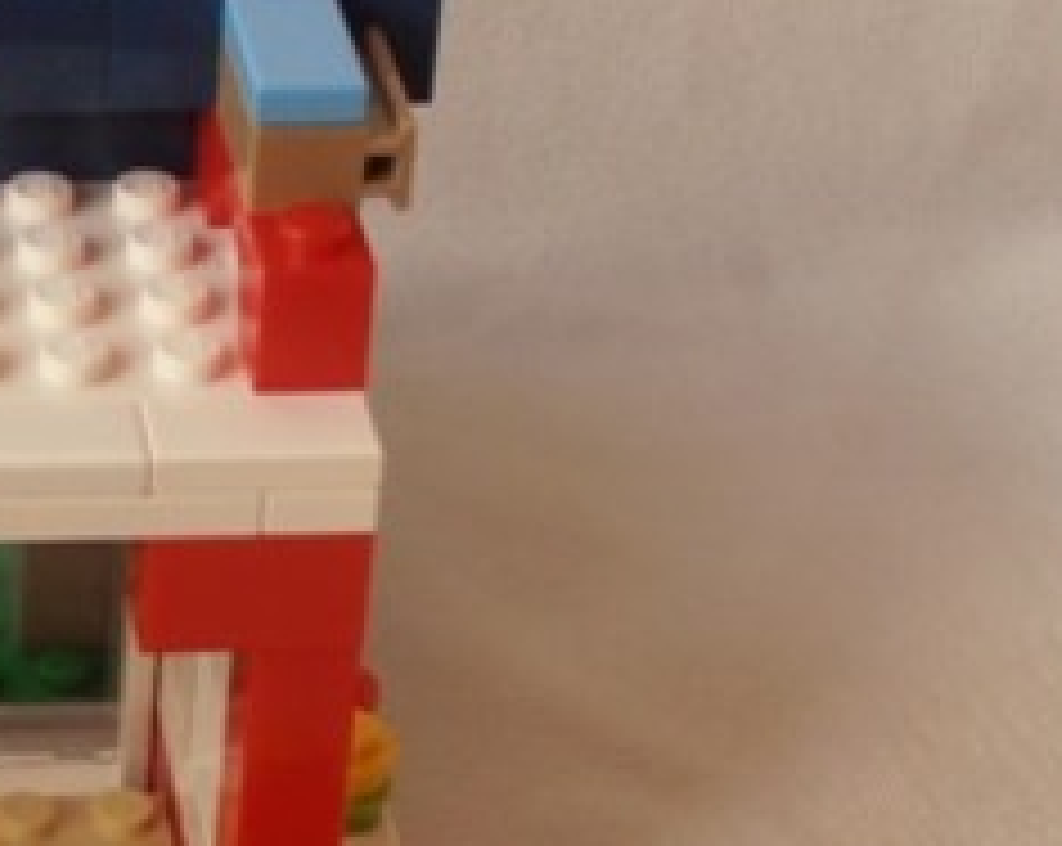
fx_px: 4330
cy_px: 1069
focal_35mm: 138
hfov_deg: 13.6
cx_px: -166
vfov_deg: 10.9
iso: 100
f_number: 3.9
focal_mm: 6.61
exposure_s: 1/40
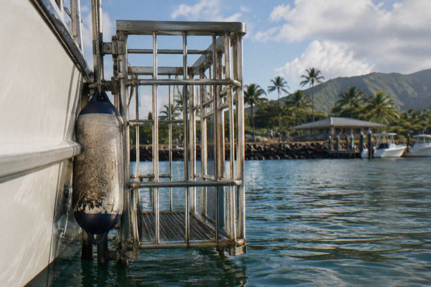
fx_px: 287
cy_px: 144
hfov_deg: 73.8
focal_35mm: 24
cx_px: 216
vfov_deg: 53.1
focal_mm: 24
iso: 320
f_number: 8
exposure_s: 1/1000
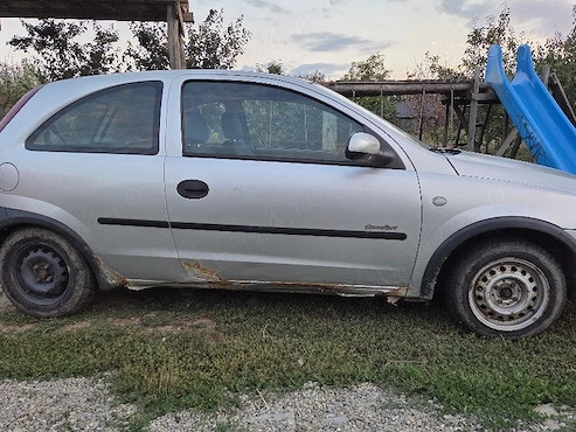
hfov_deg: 63.4
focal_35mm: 28
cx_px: 296
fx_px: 466
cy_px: 248
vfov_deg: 49.6
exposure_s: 1/182
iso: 80
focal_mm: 5.4
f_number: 1.8
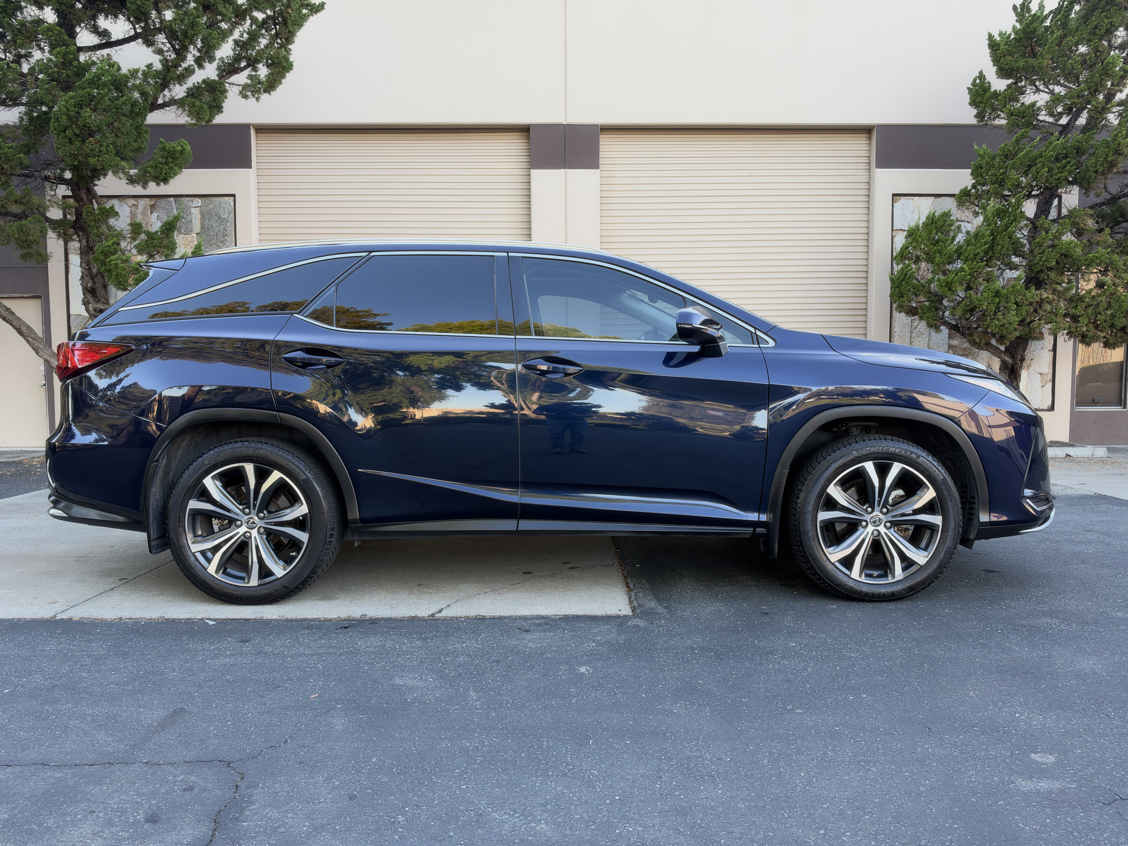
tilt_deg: -3.5
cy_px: 423
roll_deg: +1.1
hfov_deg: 71.6
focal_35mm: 24
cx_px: 564
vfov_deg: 56.8
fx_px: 782
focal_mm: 6.93
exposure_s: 1/121
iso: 50
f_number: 1.8
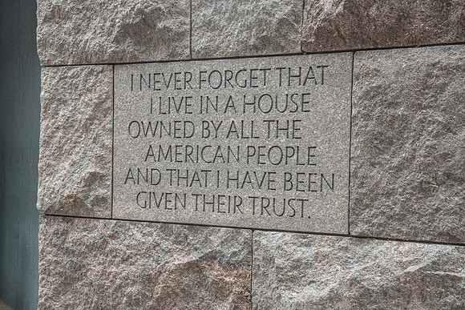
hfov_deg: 23.8
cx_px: 223
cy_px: 191
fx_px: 1101
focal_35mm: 85
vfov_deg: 16.0
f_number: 9
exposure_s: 1/160
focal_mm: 66
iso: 1000
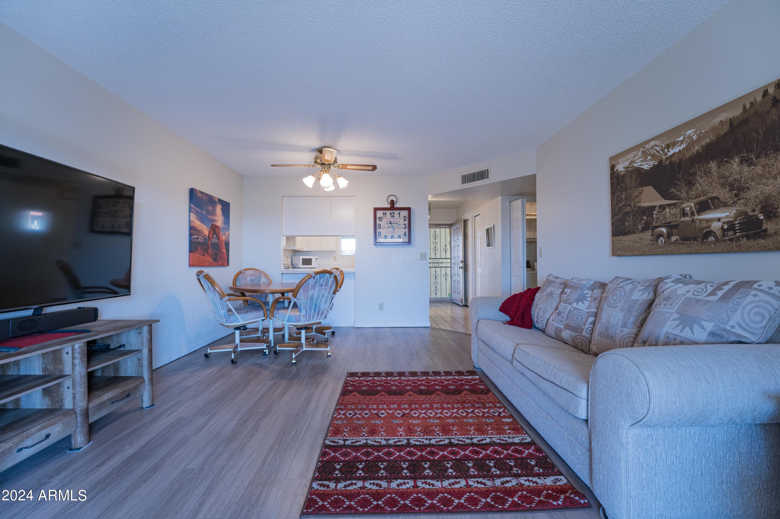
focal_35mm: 14
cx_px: 390
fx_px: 307
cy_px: 260
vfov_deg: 80.6
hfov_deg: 103.6
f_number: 8
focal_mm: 14
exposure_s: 1/40
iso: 640
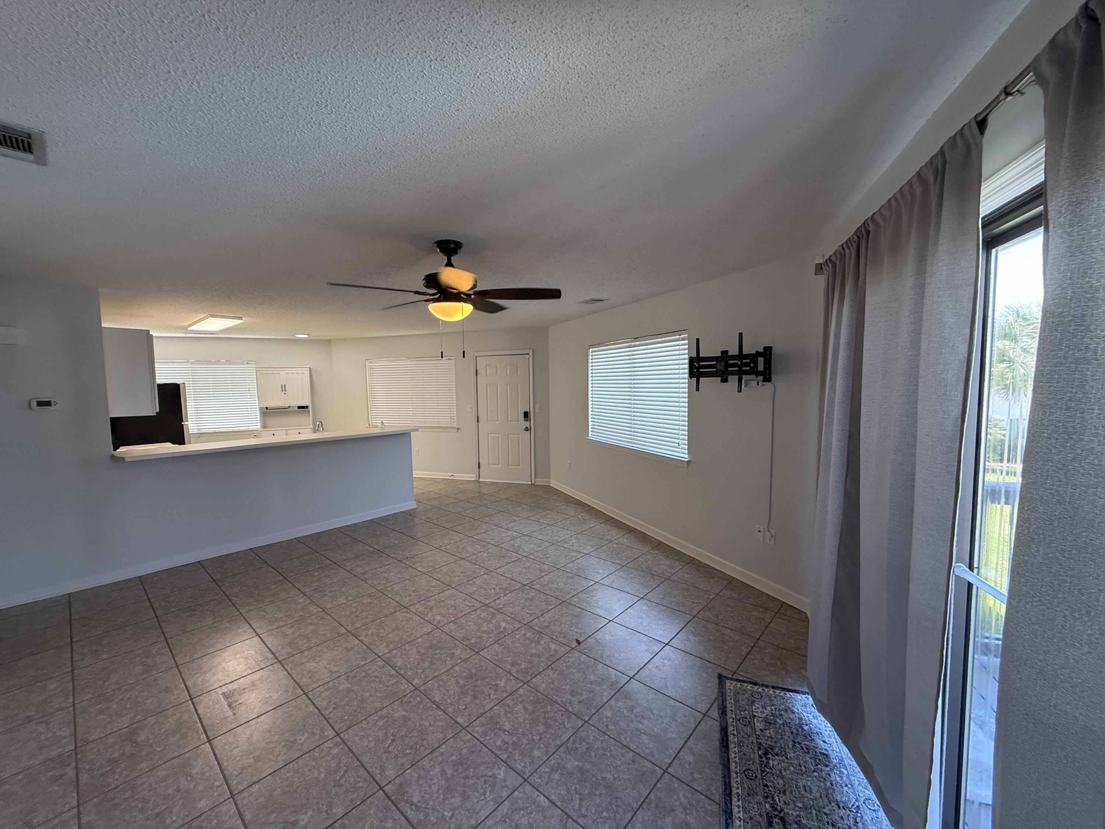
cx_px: 552
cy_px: 414
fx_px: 447
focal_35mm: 14
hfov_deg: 102.1
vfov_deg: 85.7
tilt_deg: -3.4
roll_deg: +0.2
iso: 250
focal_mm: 2.22
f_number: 2.2
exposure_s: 1/144
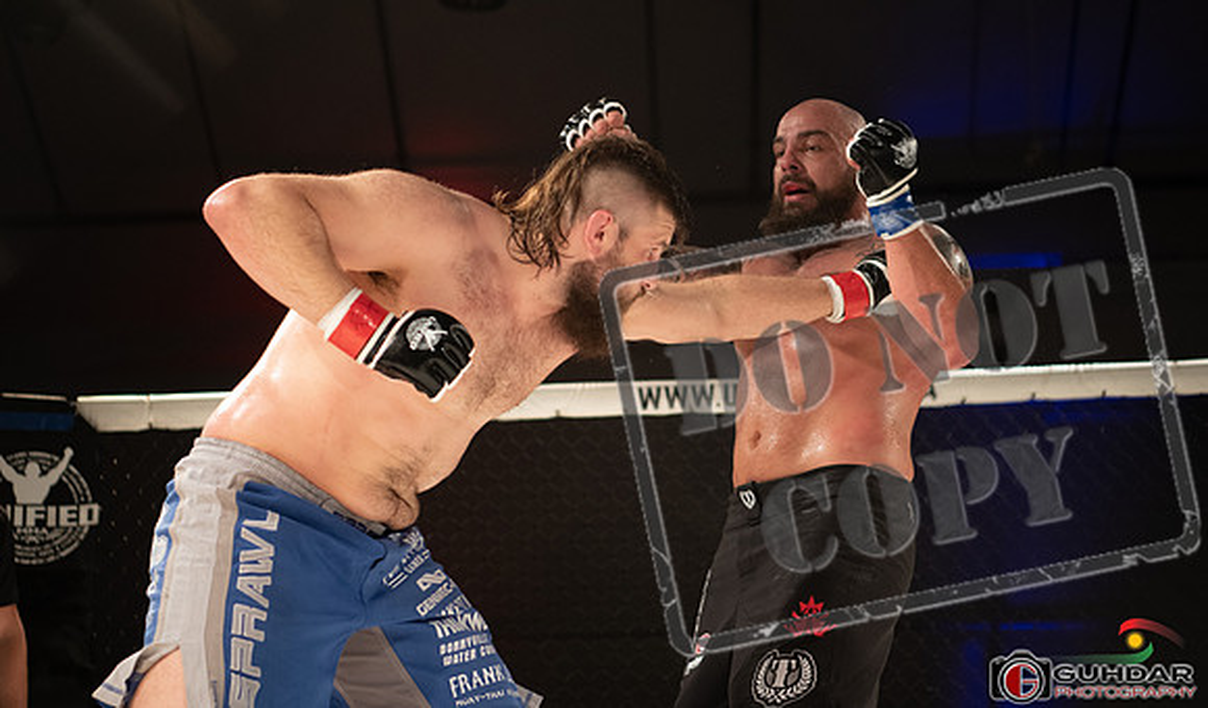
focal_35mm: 82
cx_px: 648
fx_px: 2658
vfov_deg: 15.2
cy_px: 276
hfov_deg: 25.6
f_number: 2.8
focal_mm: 70
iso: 1400
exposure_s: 1/1000
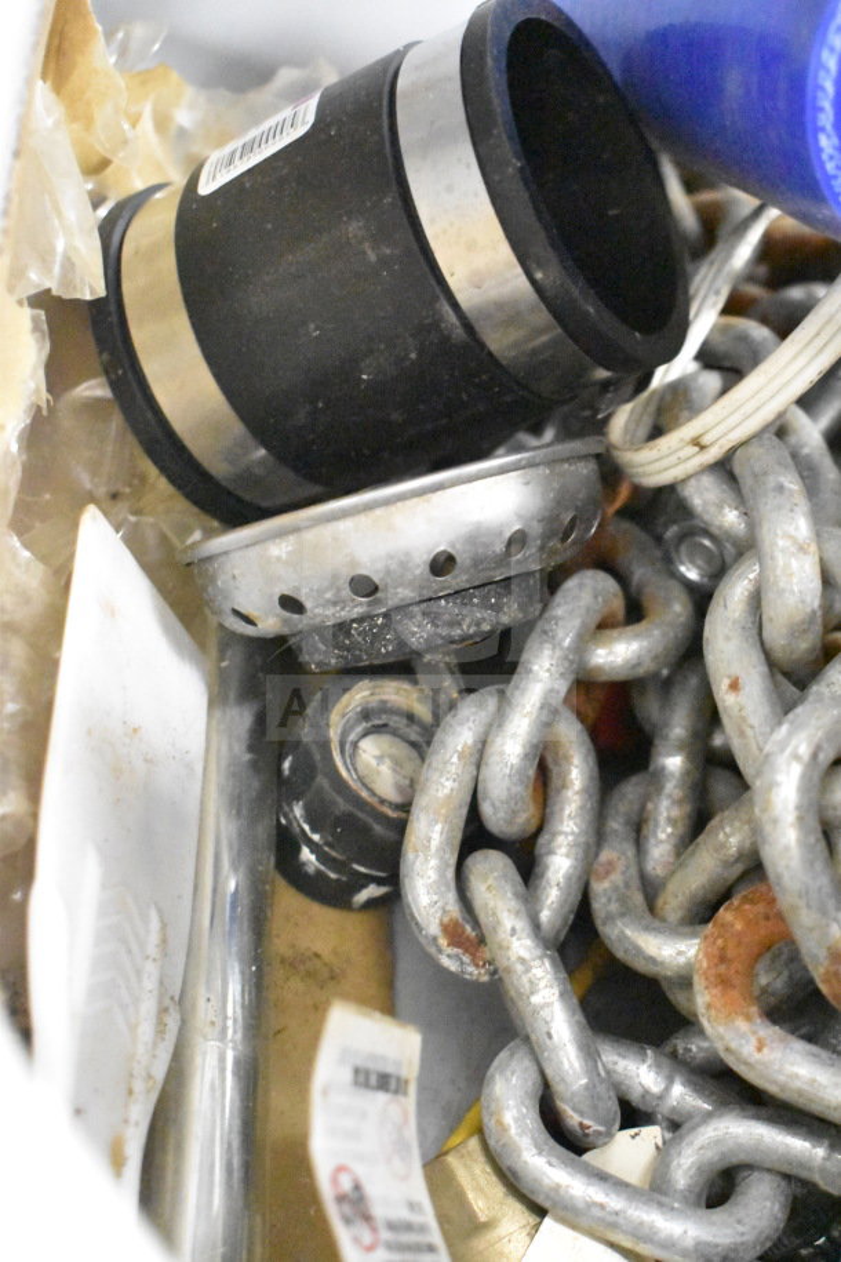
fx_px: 1892
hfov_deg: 25.1
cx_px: 420
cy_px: 631
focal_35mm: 54
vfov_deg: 36.9
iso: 25600
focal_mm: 36
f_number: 4.8
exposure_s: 1/40
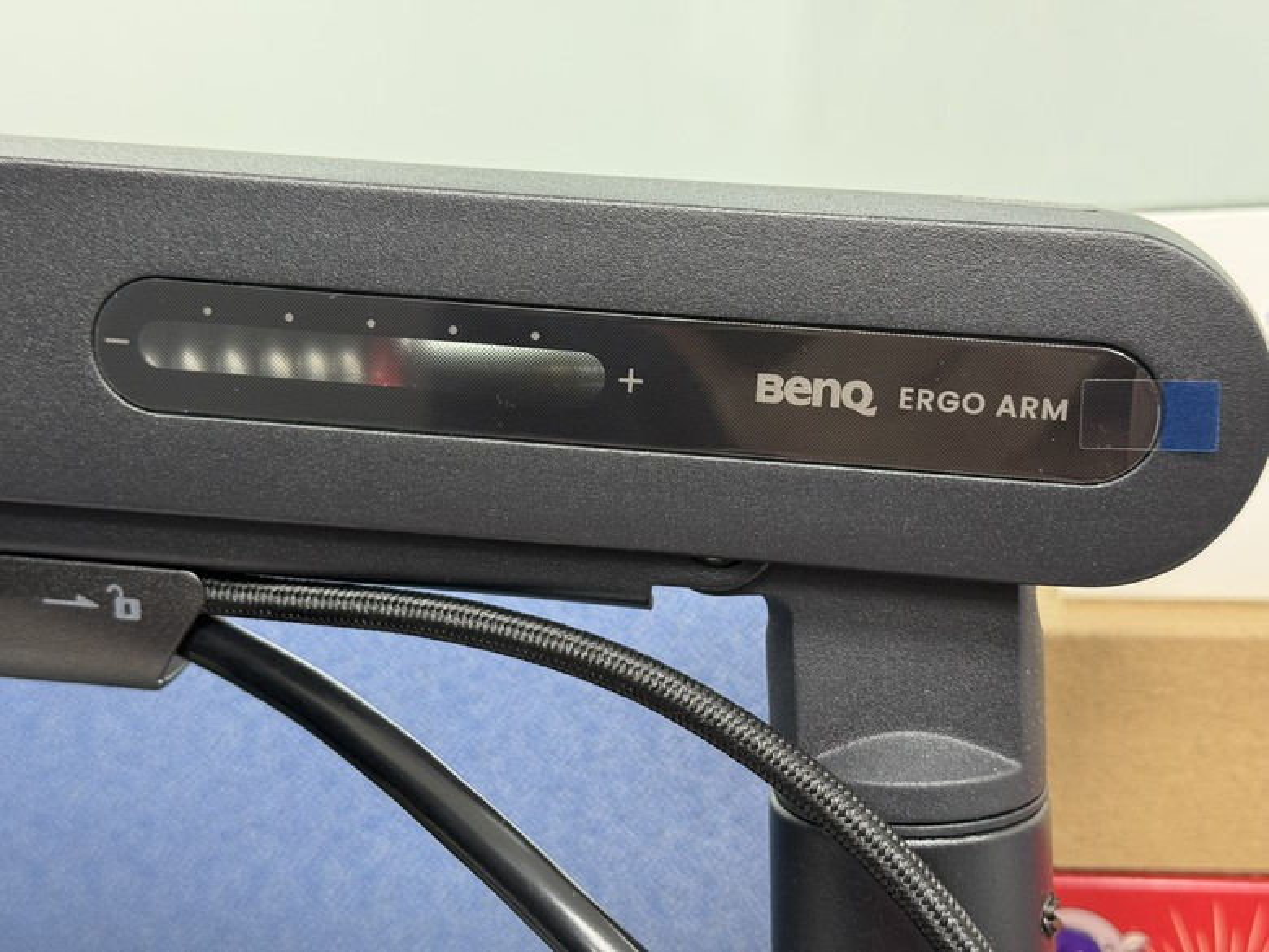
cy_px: 476
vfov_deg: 30.3
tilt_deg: -7.7
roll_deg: +1.0
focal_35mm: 48
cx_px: 634
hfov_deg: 39.7
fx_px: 1760
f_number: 1.78
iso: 200
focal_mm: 6.76
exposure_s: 1/60
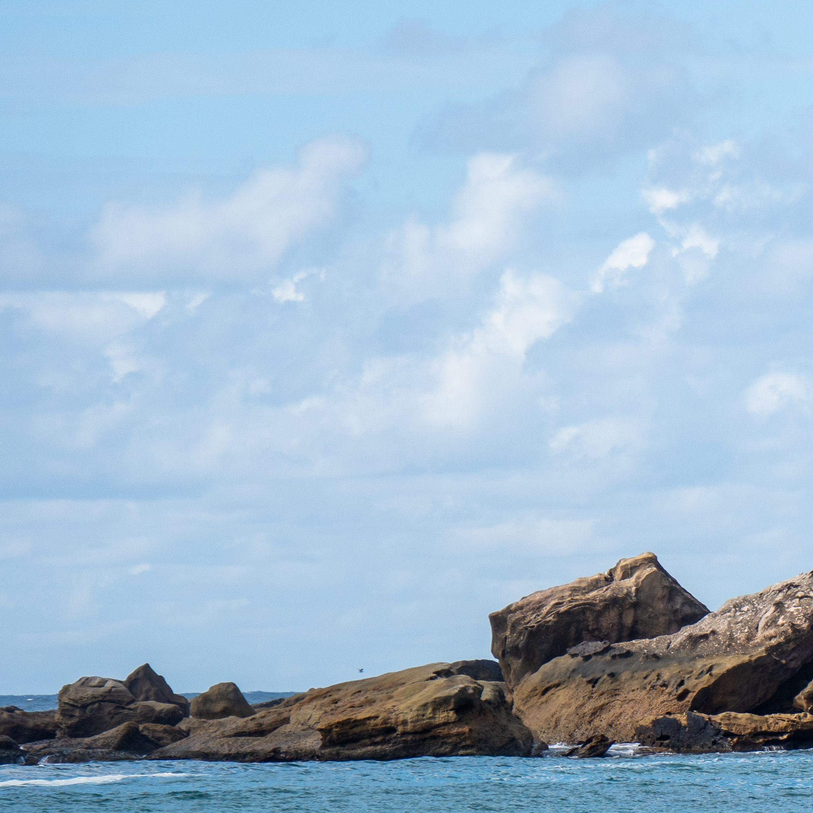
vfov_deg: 4.6
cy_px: 341
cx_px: 1143
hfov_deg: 4.6
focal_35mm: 381
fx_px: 10124
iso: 100
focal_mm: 106
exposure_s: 1/1000
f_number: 5.6
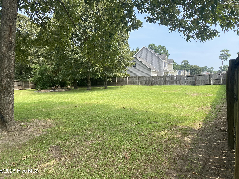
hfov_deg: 67.3
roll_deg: +1.5
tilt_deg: -2.9
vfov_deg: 53.1
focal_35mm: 26
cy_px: 90
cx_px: 120
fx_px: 180
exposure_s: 1/810
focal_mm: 4.25
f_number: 1.8
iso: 32
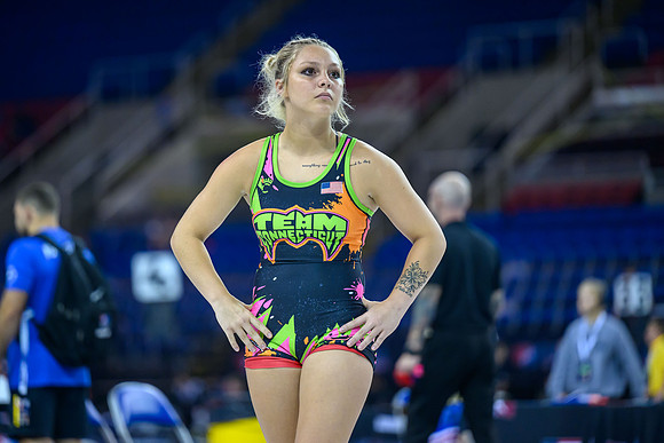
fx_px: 3764
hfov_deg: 10.1
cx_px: 299
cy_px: 201
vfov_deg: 6.7
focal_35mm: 204
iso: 3200
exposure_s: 1/800
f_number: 2.8
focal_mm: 185
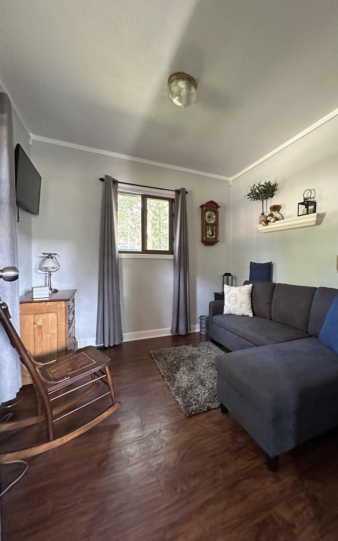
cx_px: 205
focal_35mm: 15
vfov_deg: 101.5
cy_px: 270
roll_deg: -1.4
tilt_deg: -0.5
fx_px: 221
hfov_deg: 73.9
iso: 1000
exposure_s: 1/60
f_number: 2.2
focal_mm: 2.22
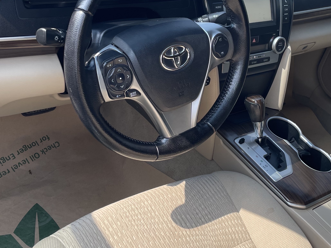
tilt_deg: -29.3
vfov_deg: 28.3
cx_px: 211
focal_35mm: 51
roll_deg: -15.4
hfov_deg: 37.2
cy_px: 80
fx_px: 488
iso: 32
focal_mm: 4.2
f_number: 1.6
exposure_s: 1/779
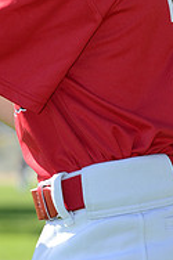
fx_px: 3683
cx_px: 44
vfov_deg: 4.0
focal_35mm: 510
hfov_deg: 2.7
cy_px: -104
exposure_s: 1/125
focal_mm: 165
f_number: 10
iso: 200
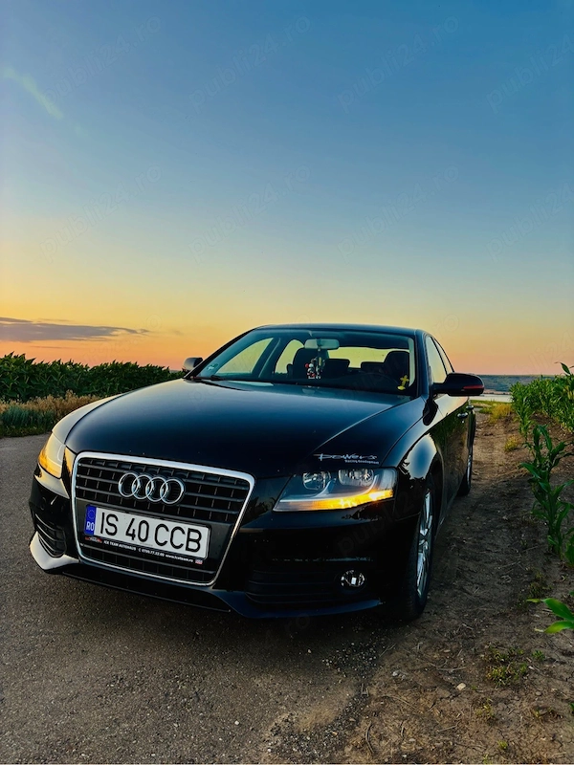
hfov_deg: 53.1
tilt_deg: -1.1
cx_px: 287
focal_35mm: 26
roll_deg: -2.8
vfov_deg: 67.3
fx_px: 575
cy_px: 382
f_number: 1.6
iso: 80
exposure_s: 1/121
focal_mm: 5.96
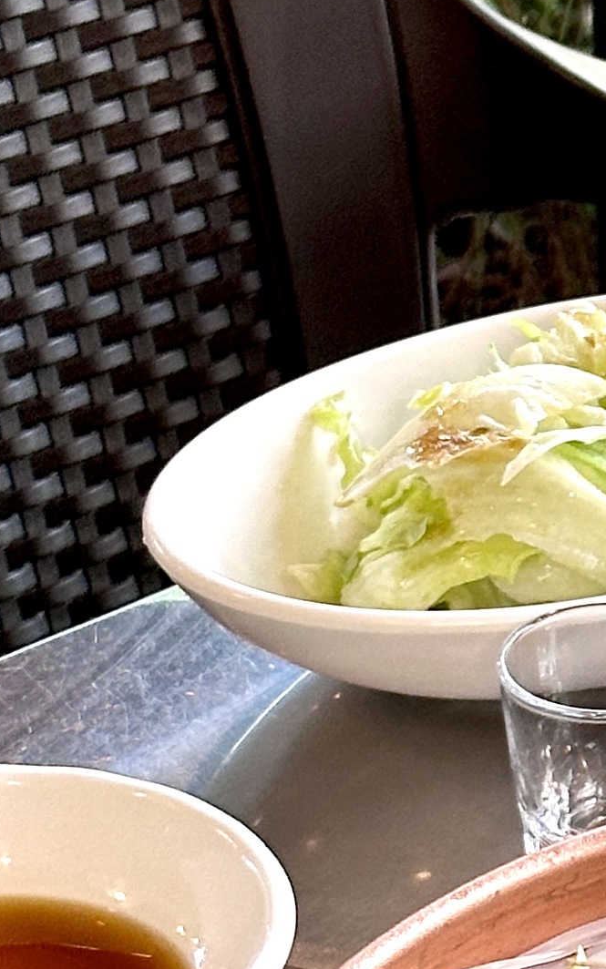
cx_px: 1134
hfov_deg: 7.1
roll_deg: -1.5
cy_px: 579
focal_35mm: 180
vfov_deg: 11.6
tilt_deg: -27.6
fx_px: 4756
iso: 80
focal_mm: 6.86
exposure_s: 1/60
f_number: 1.78
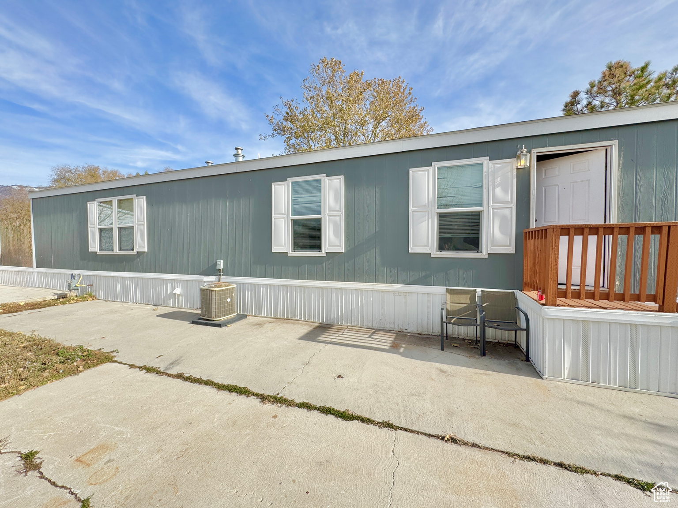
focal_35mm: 14
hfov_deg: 102.1
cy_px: 254
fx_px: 274
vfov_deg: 85.7
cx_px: 339
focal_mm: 2.22
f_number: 2.2
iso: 50
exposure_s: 1/944
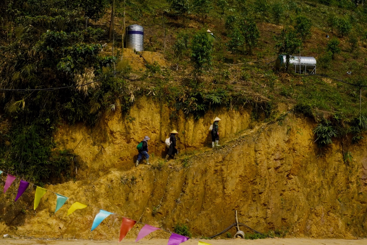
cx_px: 184
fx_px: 520
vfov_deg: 26.5
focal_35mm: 51
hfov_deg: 38.9
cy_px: 122
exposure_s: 1/250
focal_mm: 34
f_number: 29
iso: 1250
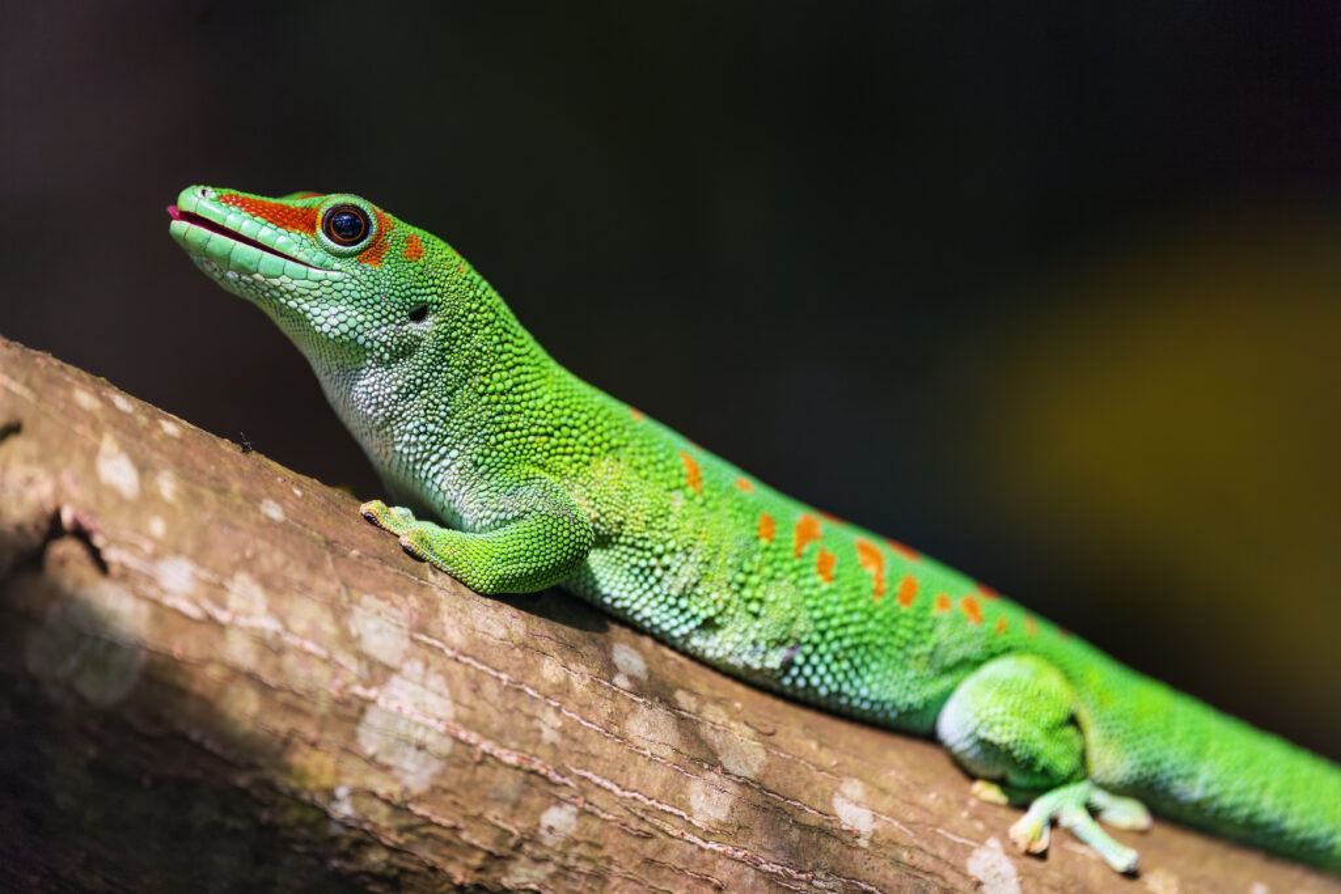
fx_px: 14901
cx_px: 670
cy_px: 447
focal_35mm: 400
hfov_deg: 5.2
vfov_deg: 3.4
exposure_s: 1/640
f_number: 4.5
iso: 900
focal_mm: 400
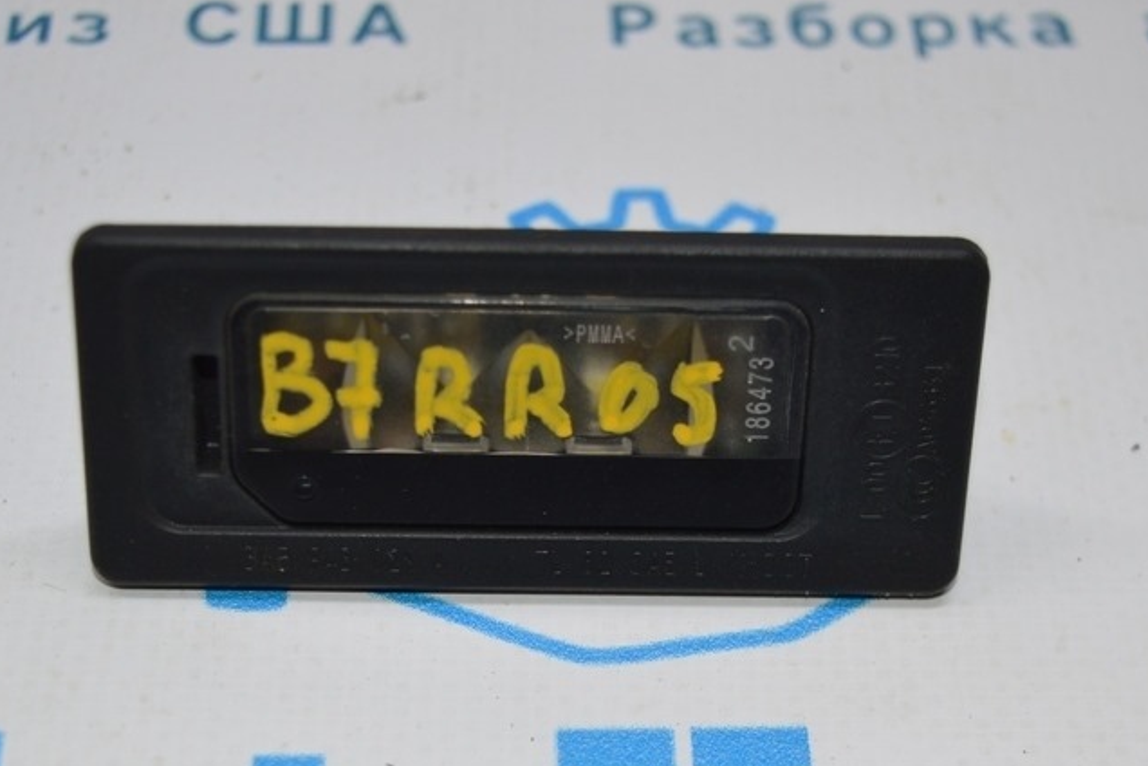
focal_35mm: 82
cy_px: 612
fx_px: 2615
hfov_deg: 24.8
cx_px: 529
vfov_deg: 16.5
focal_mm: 34
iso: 400
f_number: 4.5
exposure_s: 1/125
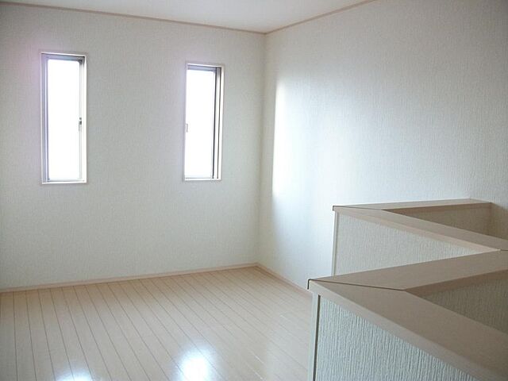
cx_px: 254
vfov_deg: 45.4
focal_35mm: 31
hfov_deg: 58.4
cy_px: 190
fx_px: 455
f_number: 2.9
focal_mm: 5.7
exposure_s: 1/19.1
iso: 200
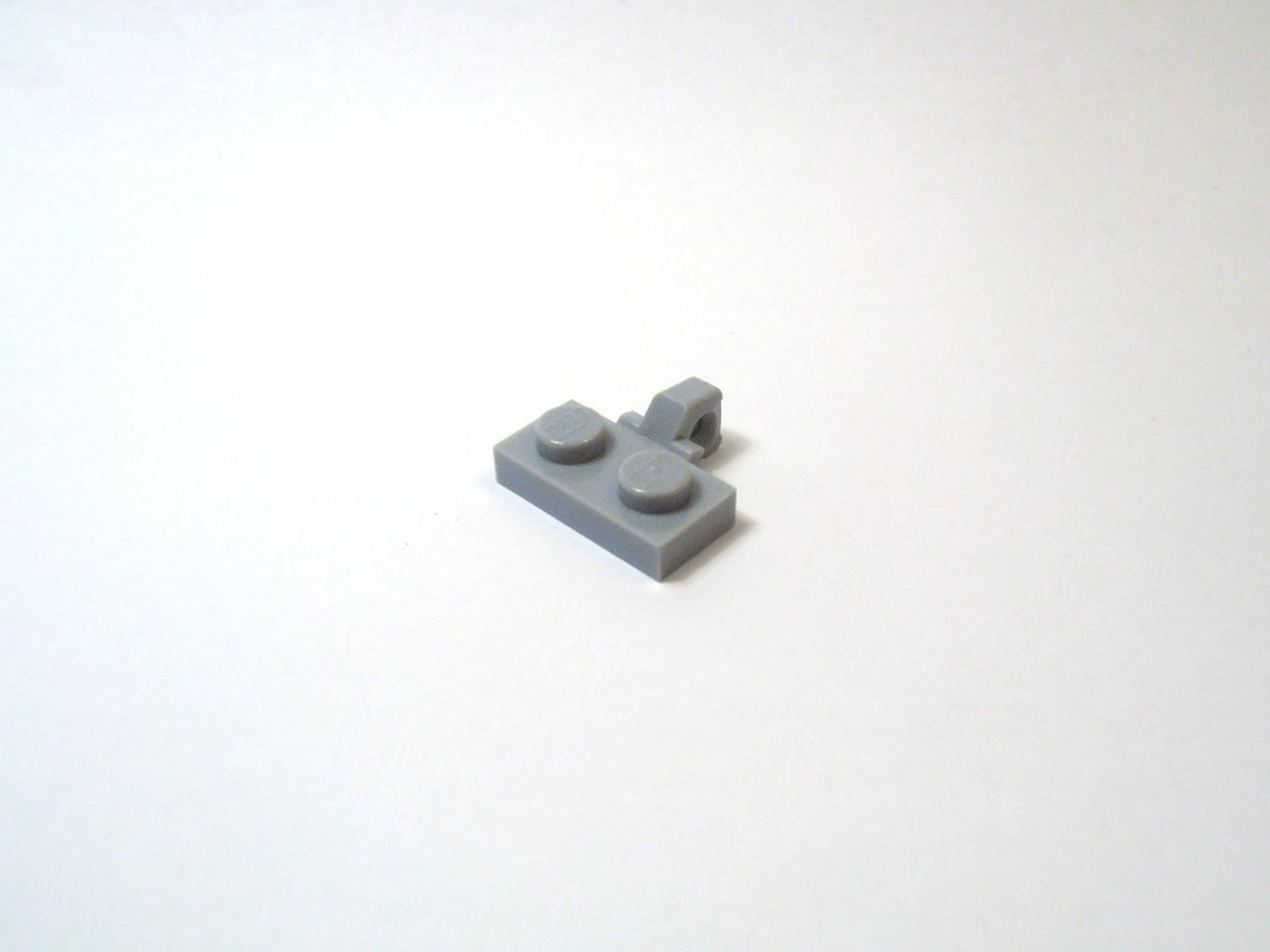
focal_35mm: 37
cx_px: 635
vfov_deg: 38.7
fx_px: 1357
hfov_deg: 50.1
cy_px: 476
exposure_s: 1/320
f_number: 3.9
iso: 80
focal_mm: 6.61
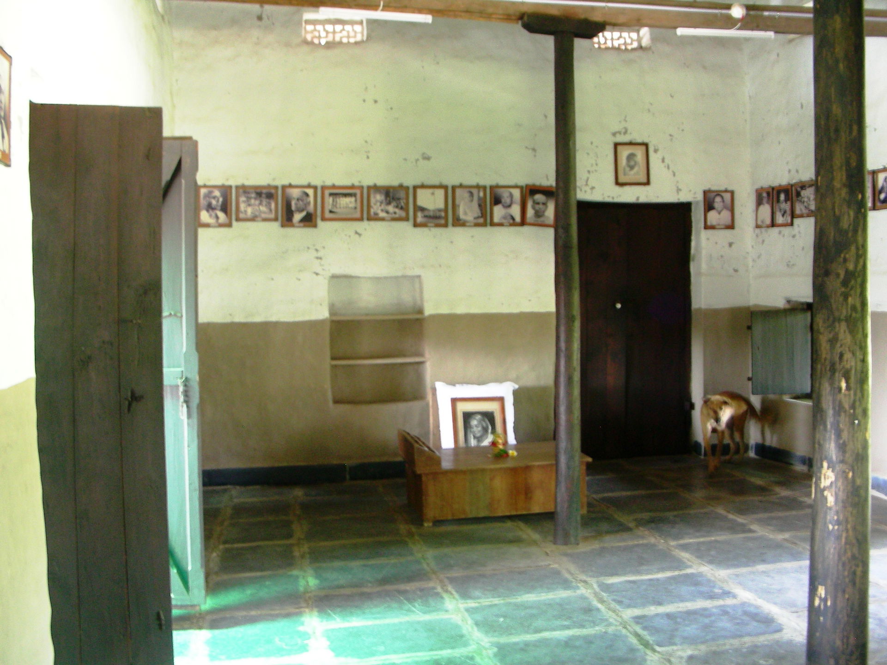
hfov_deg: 49.0
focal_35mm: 38
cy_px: 332
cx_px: 444
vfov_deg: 37.7
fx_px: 974
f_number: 3.5
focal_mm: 6.3
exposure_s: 1/2.5
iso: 200
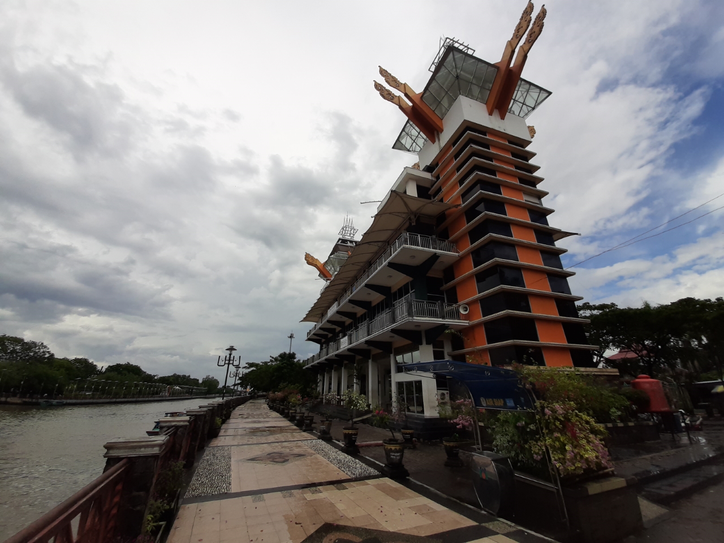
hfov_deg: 106.2
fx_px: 272
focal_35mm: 13
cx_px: 362
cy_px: 272
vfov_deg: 89.9
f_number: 2.2
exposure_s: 1/2041
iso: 40
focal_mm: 1.42
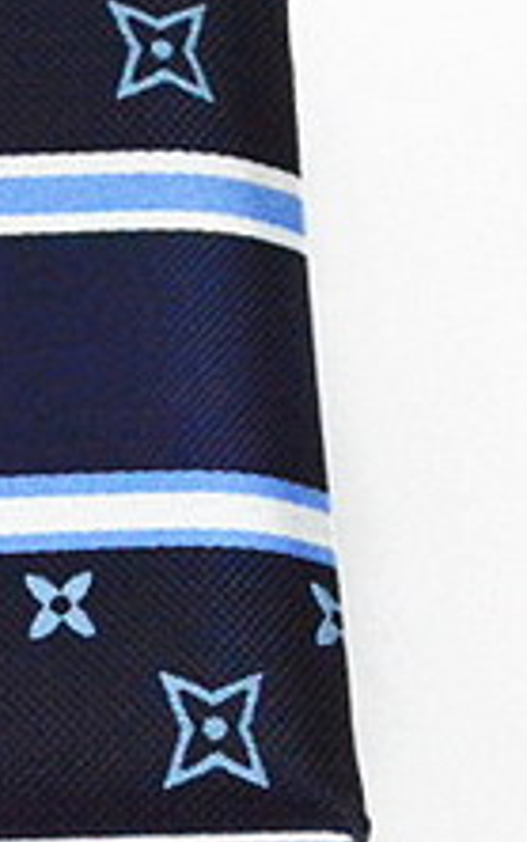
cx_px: -531
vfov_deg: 7.6
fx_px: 6357
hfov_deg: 4.7
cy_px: 668
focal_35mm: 277
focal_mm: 56
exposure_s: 1/640
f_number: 13
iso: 6400
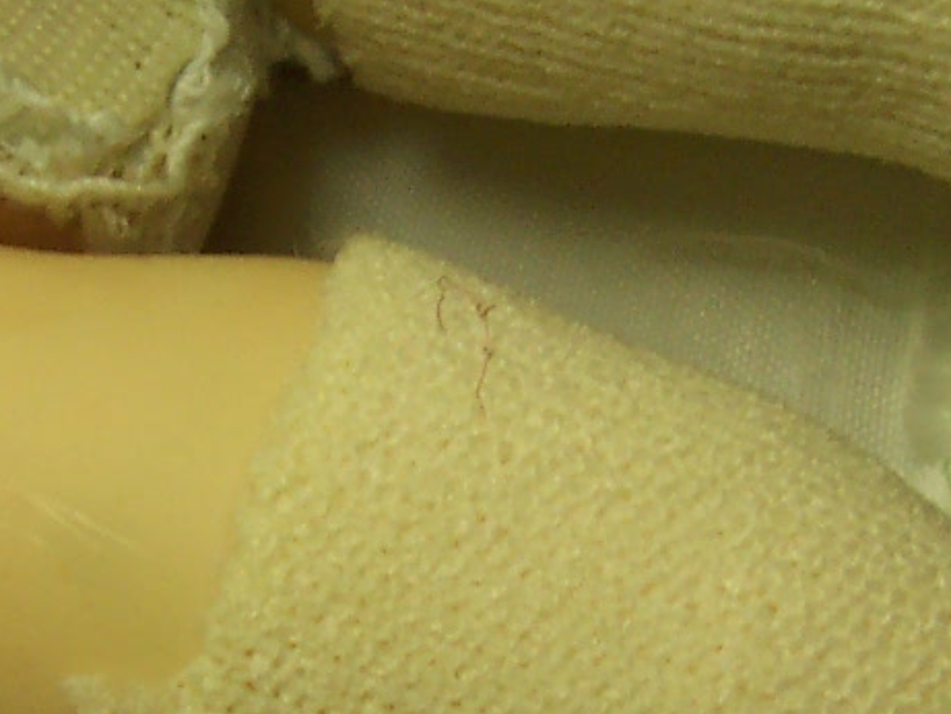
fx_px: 3655
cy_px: 634
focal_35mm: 133
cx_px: 549
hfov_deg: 14.8
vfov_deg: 11.1
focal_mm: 5.6
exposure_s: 1/90
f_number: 2.8
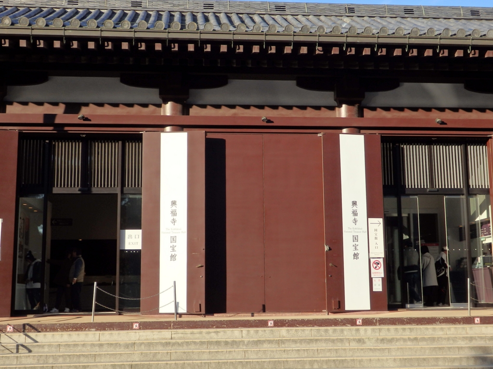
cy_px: 184
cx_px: 246
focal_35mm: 49
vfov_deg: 29.7
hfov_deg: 38.9
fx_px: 698
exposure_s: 1/640
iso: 125
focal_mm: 8.9
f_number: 4
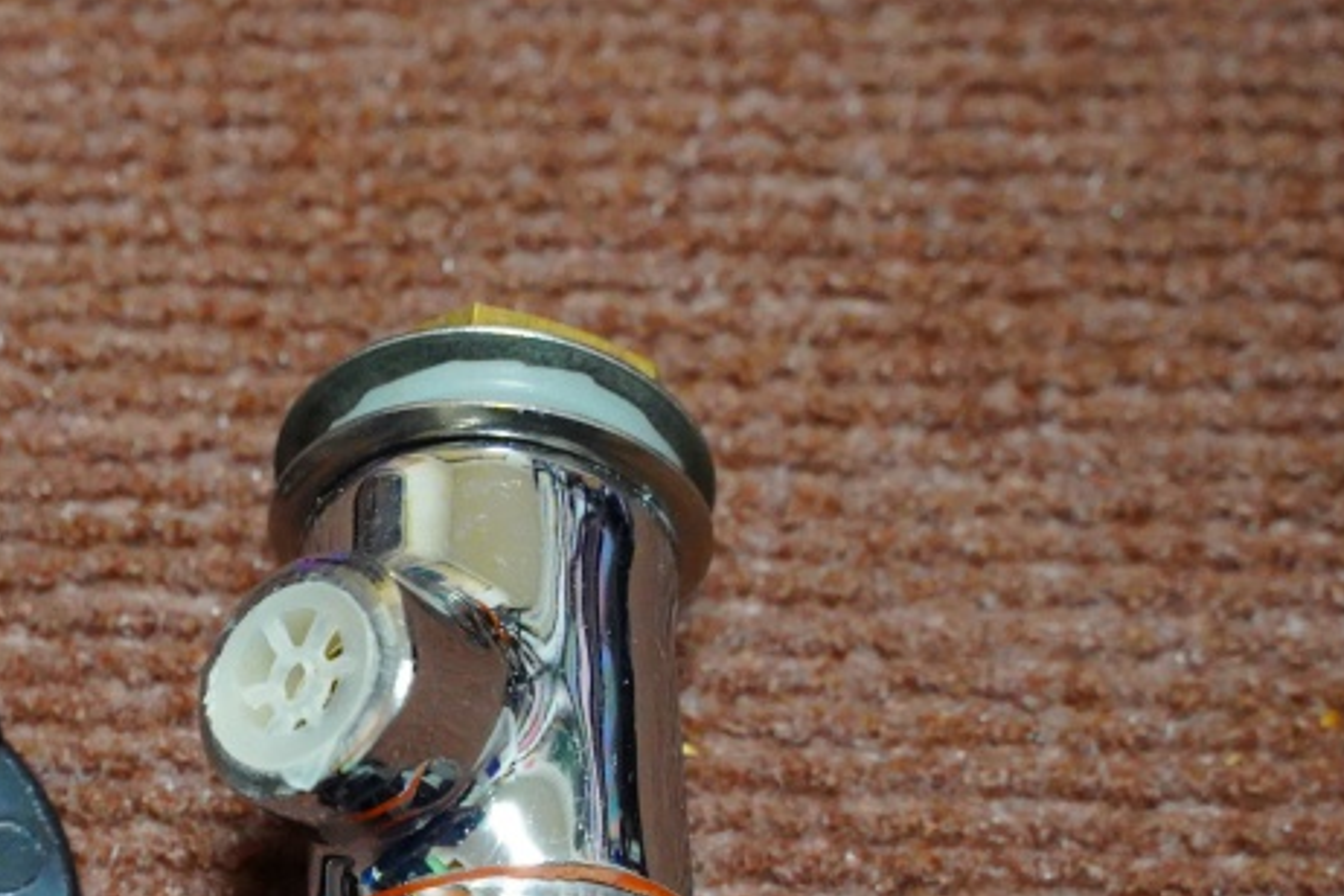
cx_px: 121
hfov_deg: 19.3
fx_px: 3882
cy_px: 800
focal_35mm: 104
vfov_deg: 13.1
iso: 12800
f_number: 8
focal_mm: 47
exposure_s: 1/100
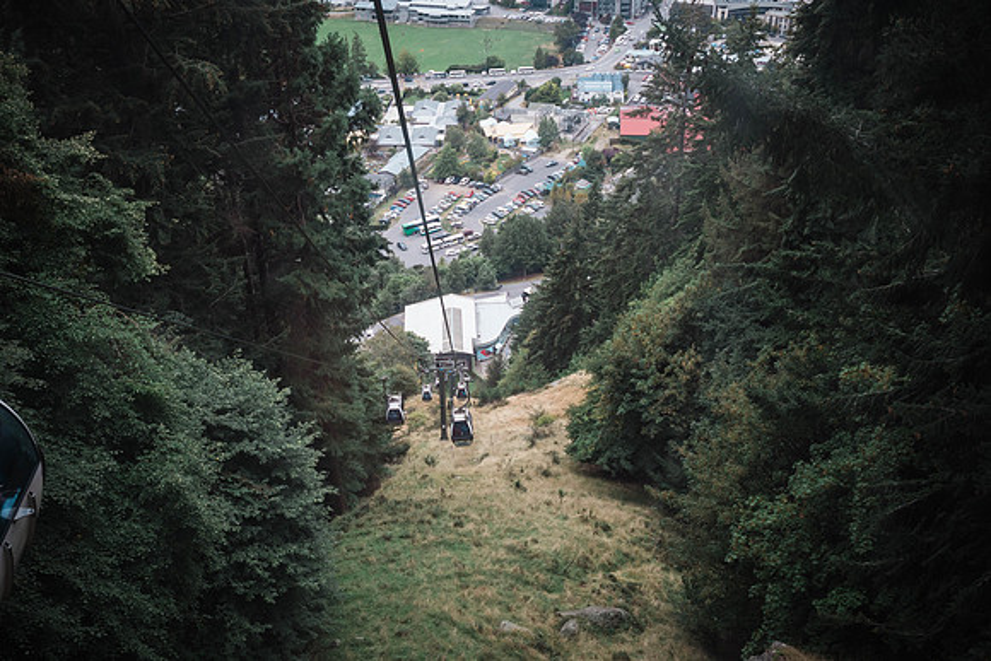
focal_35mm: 38
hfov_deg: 50.1
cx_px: 496
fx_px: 1060
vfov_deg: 34.7
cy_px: 330
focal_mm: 18
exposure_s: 1/160
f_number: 4
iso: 200
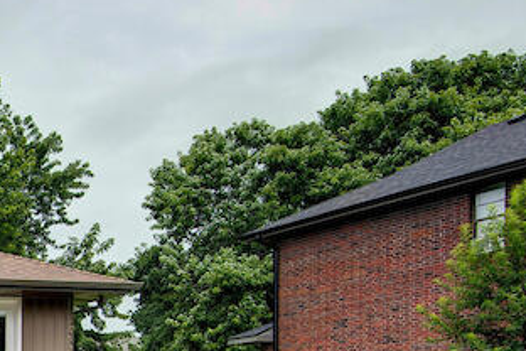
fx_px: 1067
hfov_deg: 19.9
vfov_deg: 17.5
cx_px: -433
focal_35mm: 73
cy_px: 463
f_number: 6.7
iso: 100
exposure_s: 1/350
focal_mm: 19
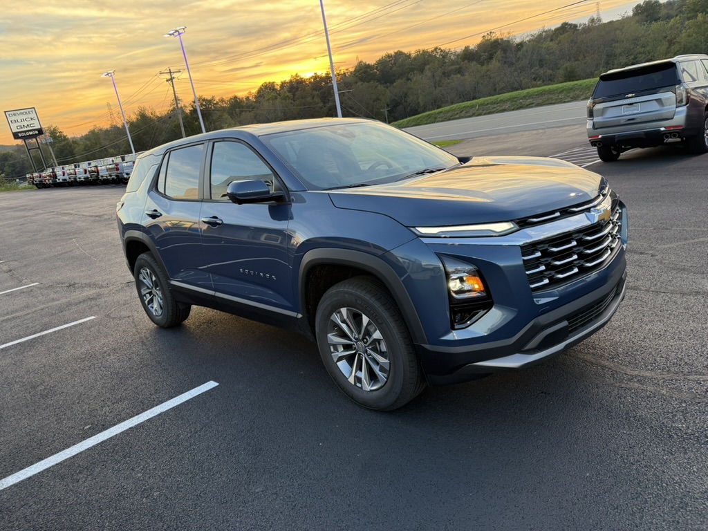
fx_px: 491
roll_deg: +9.7
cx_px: 354
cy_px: 266
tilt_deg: -16.2
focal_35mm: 24
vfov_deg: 56.8
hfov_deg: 71.6
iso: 100
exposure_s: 1/130
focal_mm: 6.76
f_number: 1.78
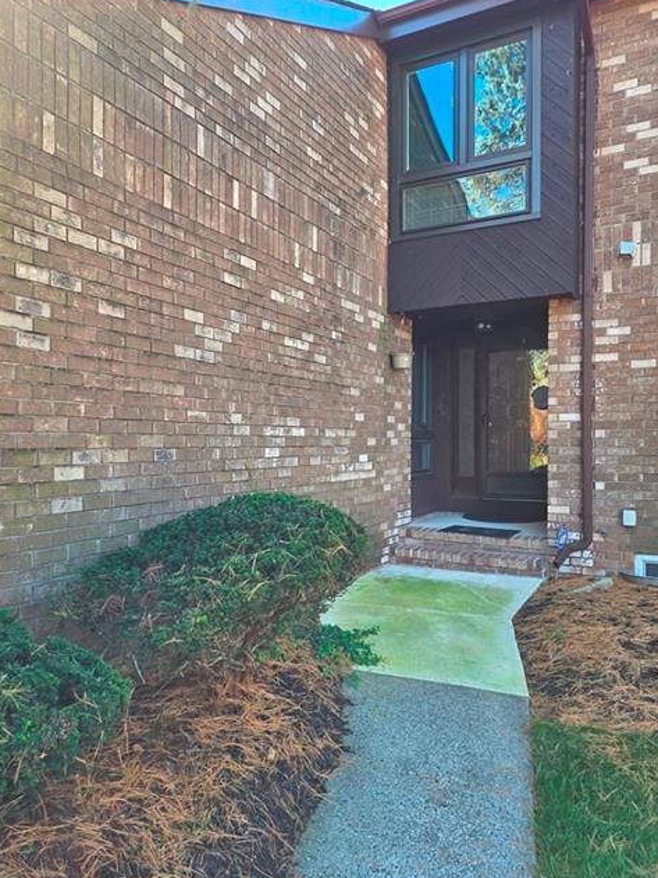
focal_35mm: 28
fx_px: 710
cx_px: 305
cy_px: 424
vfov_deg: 63.4
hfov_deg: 49.7
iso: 25
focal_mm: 6.25
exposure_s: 1/359
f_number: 1.7
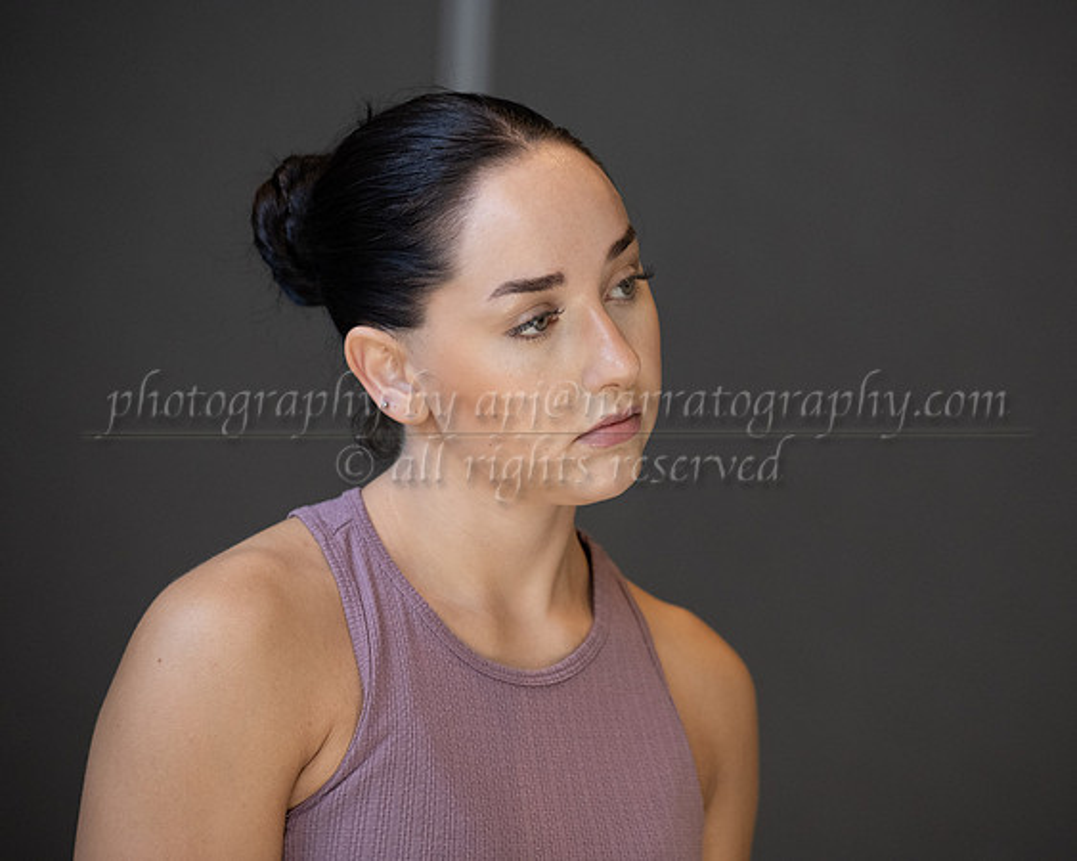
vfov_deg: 6.9
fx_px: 7177
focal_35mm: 225
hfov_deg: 8.6
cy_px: 430
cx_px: 646
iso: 2000
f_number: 4
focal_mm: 200
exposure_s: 1/500
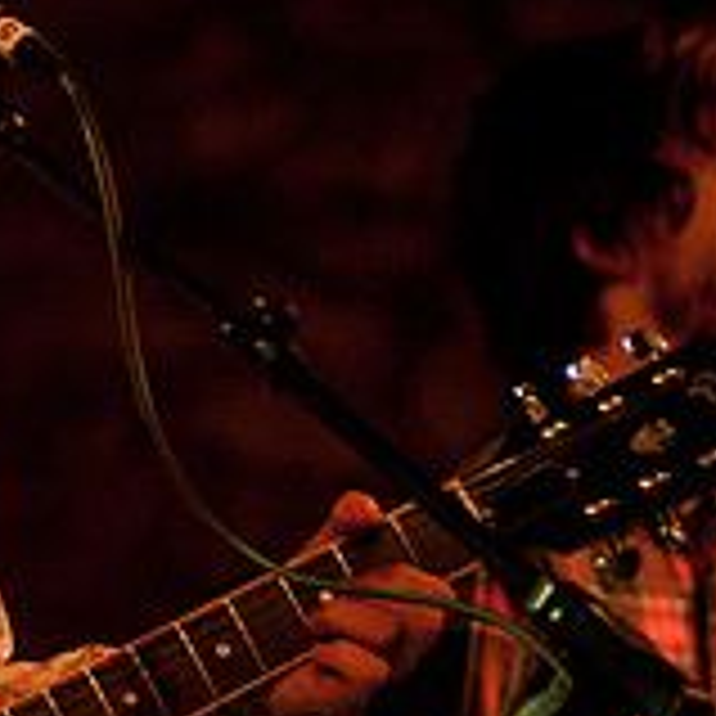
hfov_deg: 3.3
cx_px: 41
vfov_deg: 3.3
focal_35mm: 538
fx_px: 12590
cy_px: 277
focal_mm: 116
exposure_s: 1/125
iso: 1250
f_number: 2.8
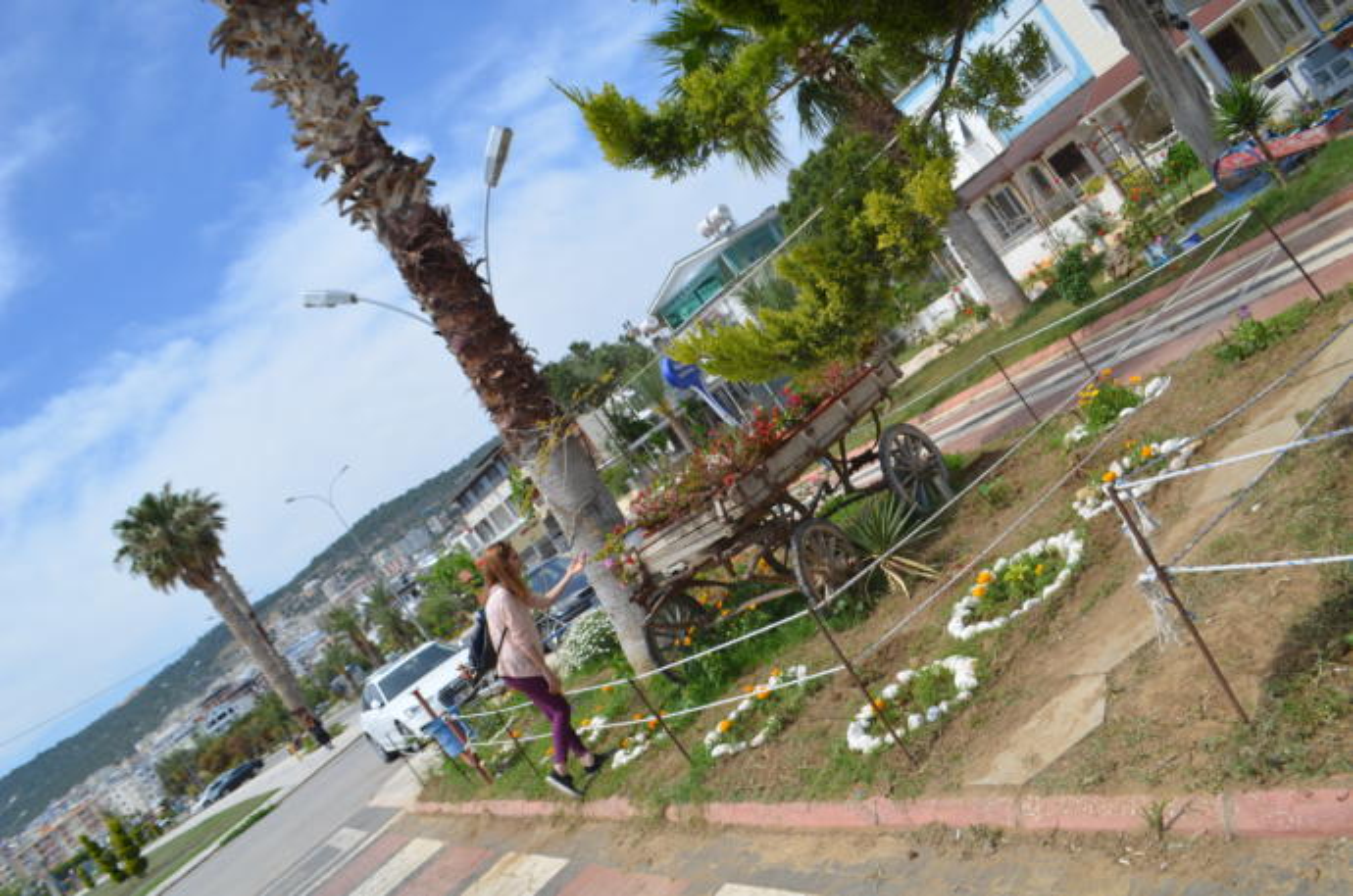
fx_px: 1013
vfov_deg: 47.7
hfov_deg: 67.5
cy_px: 448
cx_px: 676
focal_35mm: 27
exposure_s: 1/250
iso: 100
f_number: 8
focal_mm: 18
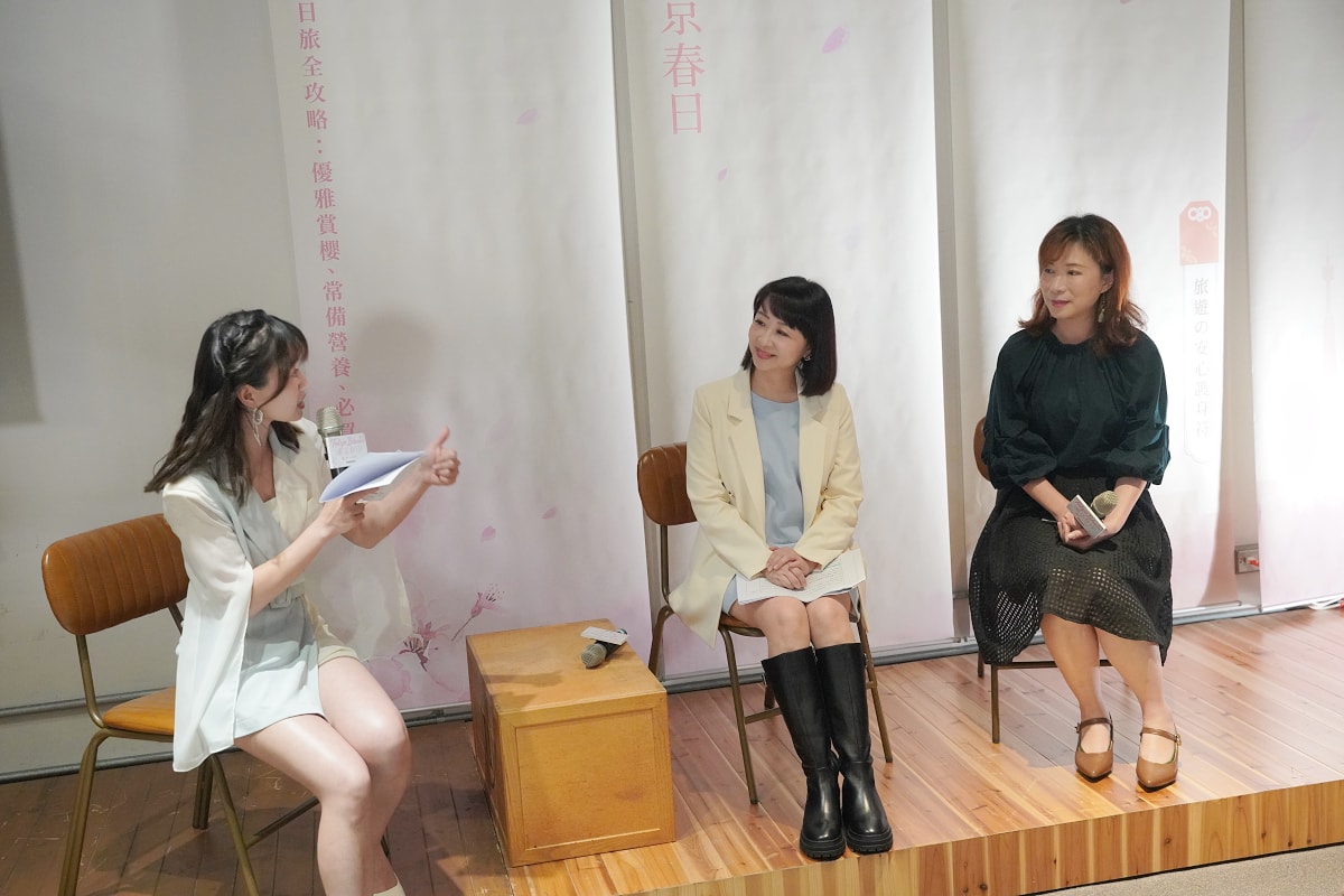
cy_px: 448
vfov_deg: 34.2
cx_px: 672
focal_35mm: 39
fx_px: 1456
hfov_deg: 49.6
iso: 6400
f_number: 4
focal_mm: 39
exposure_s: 1/60
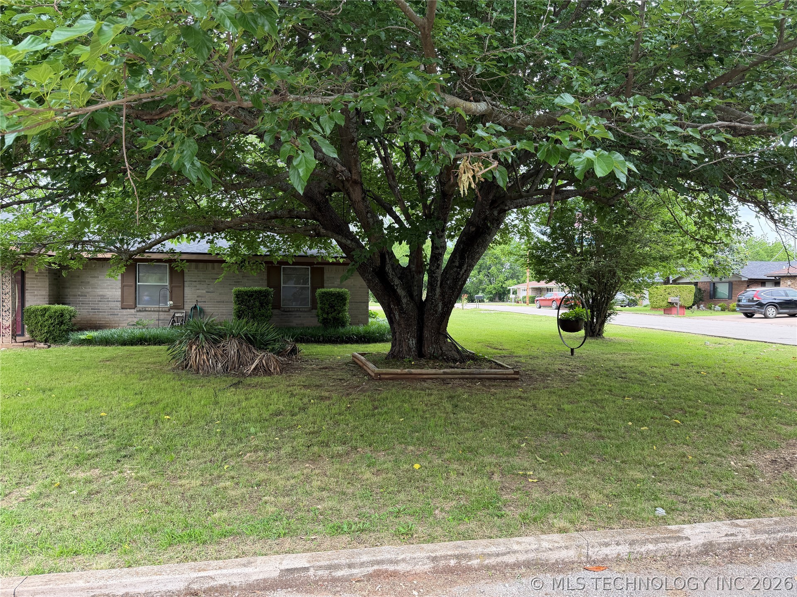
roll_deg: -0.5
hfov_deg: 71.6
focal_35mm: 24
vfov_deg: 56.8
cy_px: 298
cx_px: 398
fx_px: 553
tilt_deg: -1.4
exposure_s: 1/258
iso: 80
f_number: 1.78
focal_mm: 6.76
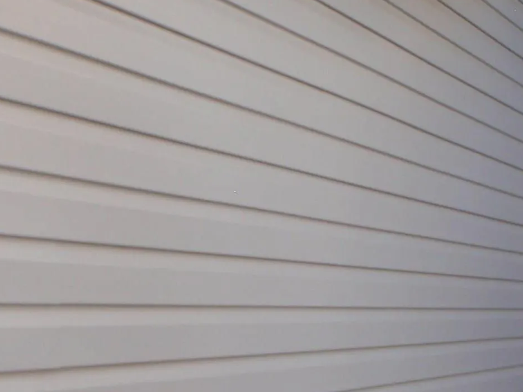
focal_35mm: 92
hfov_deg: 21.1
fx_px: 1390
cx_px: 391
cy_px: 392
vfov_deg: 15.8
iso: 64
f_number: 4
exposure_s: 1/80
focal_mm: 5
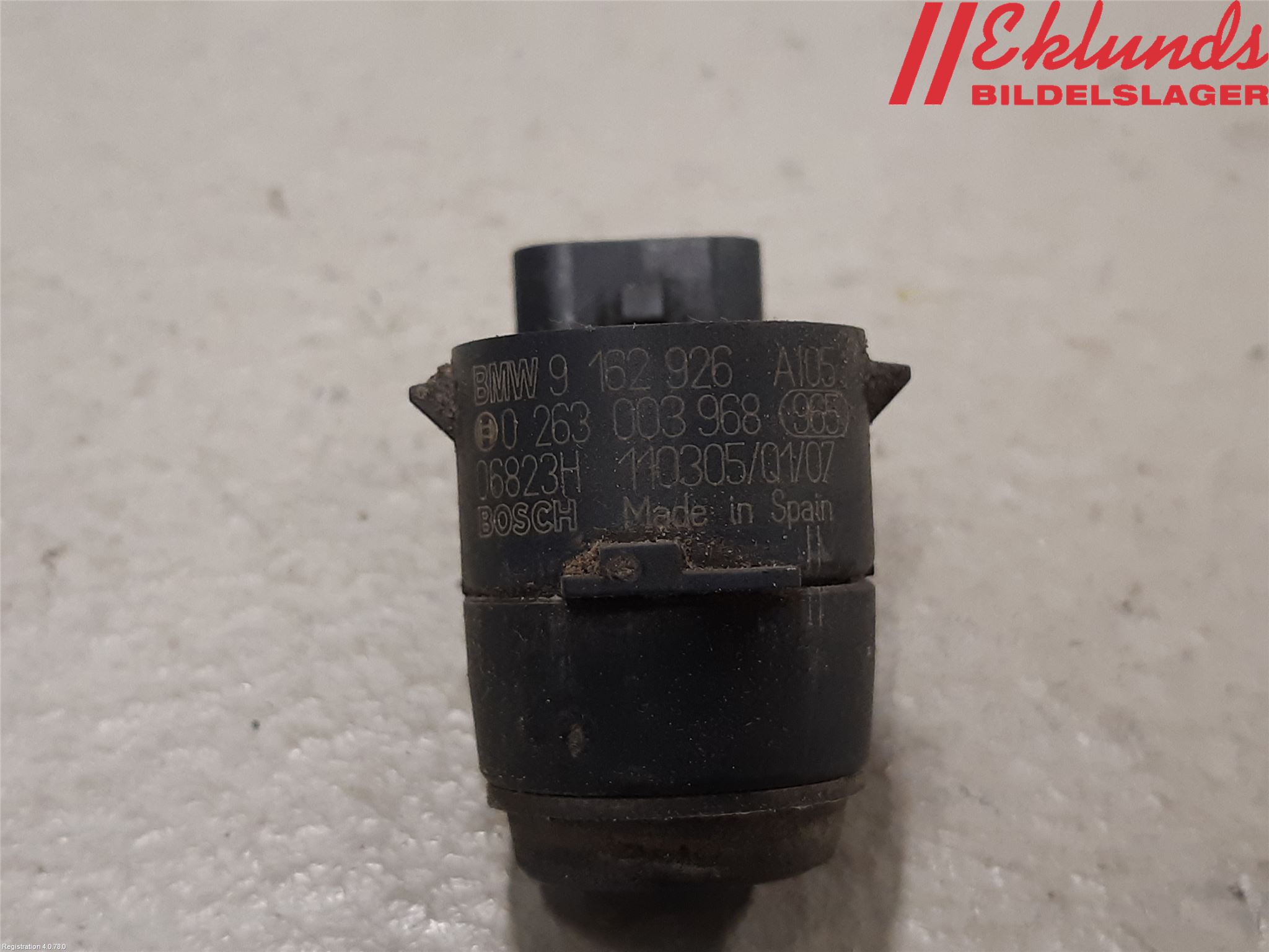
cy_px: 476
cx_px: 634
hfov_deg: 67.3
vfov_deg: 53.1
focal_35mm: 26
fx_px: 953
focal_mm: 3.93
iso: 125
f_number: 1.7
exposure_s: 1/50
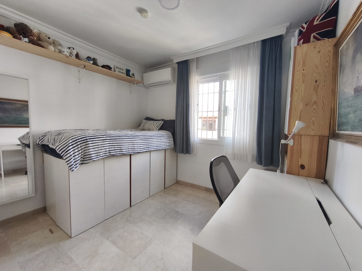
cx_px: 181
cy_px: 136
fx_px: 157
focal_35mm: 15
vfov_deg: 81.7
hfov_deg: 98.2
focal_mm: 1.91
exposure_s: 1/50
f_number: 2.2
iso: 80
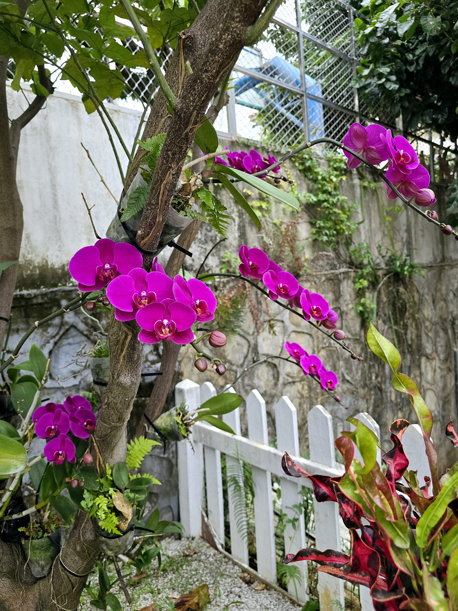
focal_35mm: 23
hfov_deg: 58.9
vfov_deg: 73.9
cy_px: 306
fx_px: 406
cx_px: 229
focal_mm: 6.3
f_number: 1.7
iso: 160
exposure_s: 1/182
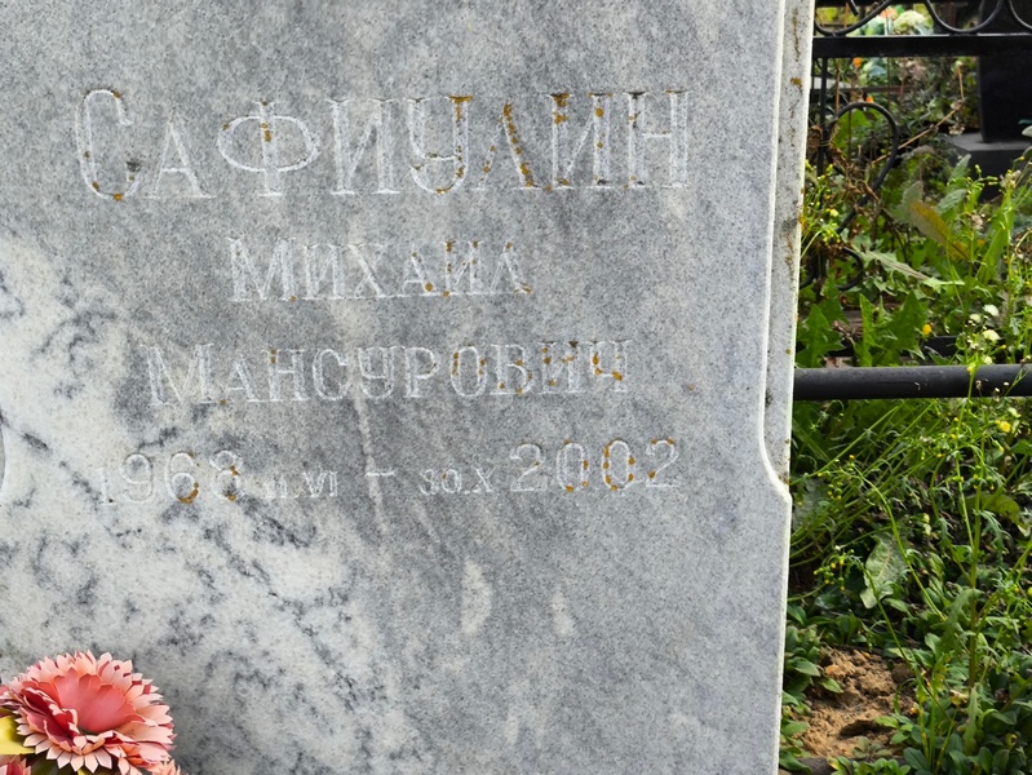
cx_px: 516
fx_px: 1491
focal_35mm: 50
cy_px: 388
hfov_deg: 38.2
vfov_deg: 29.1
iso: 50
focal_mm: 4.71
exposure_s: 1/208
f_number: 1.7
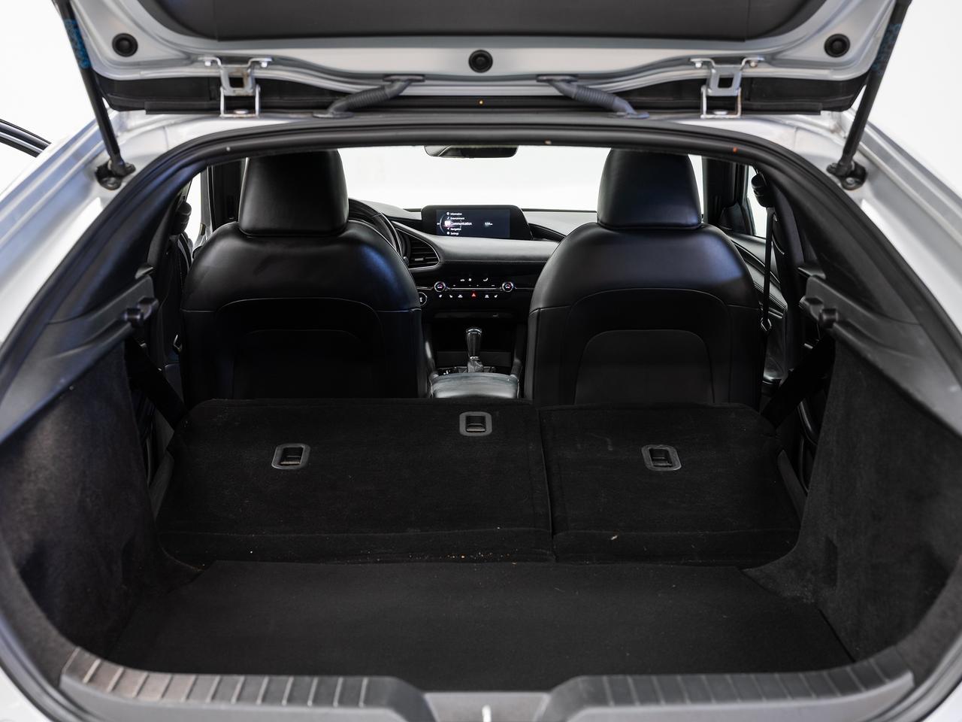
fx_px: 1335
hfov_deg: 39.6
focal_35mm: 48
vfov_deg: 30.3
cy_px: 361
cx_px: 481
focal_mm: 44.4
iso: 100
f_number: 5.6
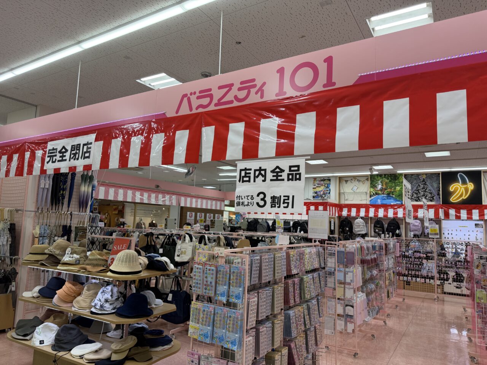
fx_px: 338
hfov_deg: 71.6
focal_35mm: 24
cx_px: 244
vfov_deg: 56.8
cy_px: 182
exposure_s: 1/291
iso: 80
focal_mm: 6.76
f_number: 1.78
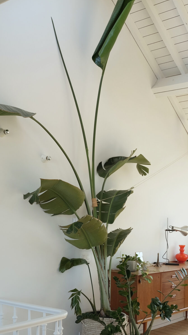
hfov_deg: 24.4
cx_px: 93
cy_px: 191
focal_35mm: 49
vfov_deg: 42.0
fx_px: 434
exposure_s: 1/150
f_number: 3.6
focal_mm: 18
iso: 200
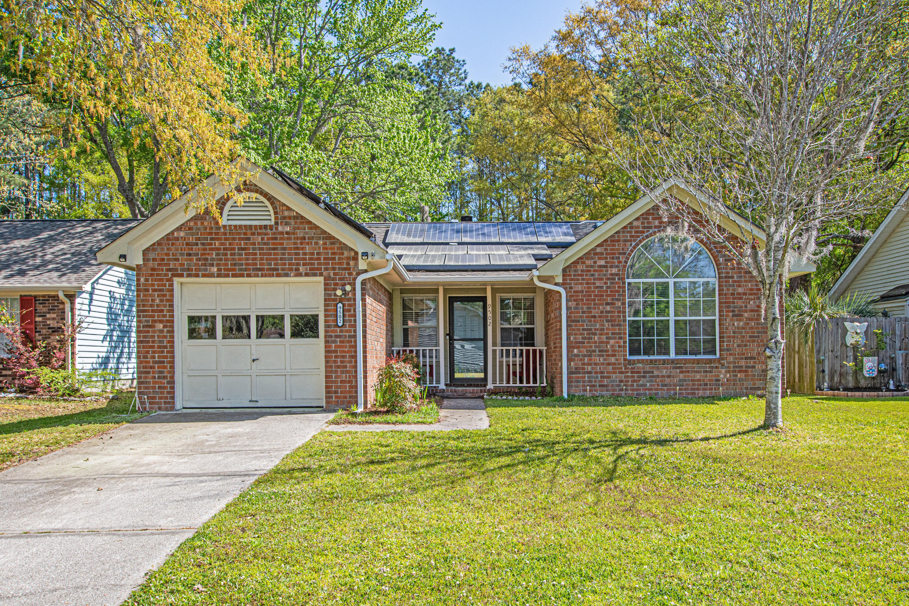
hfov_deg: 61.9
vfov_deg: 43.6
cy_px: 303
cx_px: 454
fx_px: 757
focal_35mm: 30
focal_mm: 20
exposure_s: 1/320
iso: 320
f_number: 10
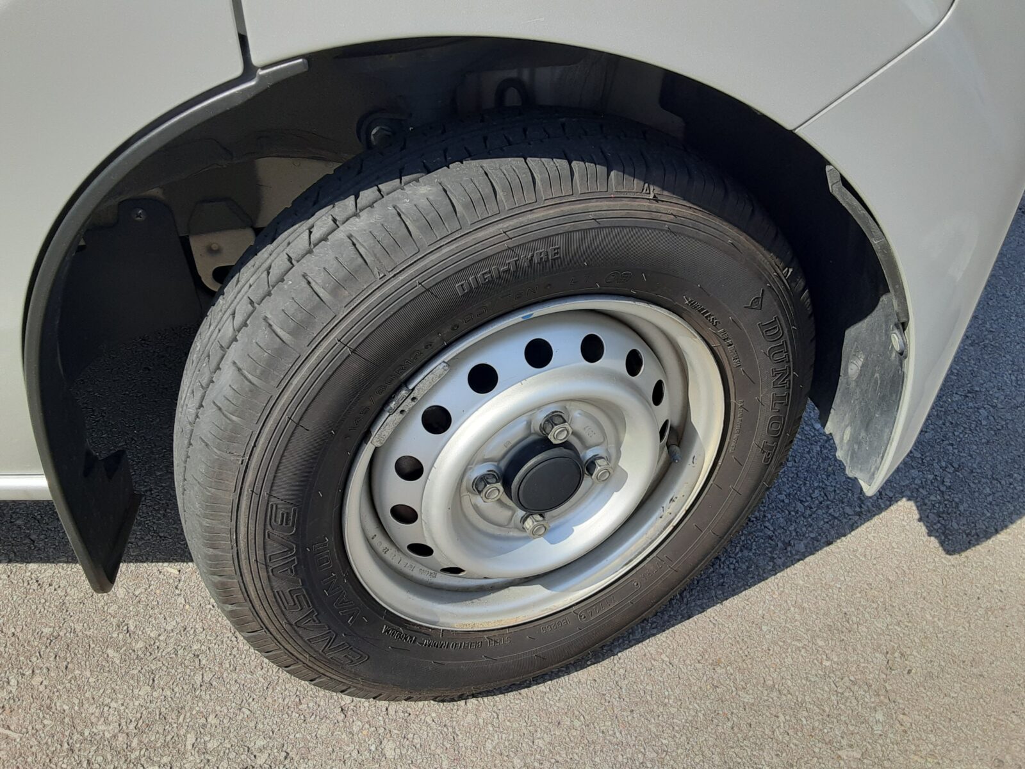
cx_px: 512
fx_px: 799
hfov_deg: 65.3
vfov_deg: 51.4
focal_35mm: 27
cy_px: 384
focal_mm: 2.91
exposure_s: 1/734
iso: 40
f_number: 1.9
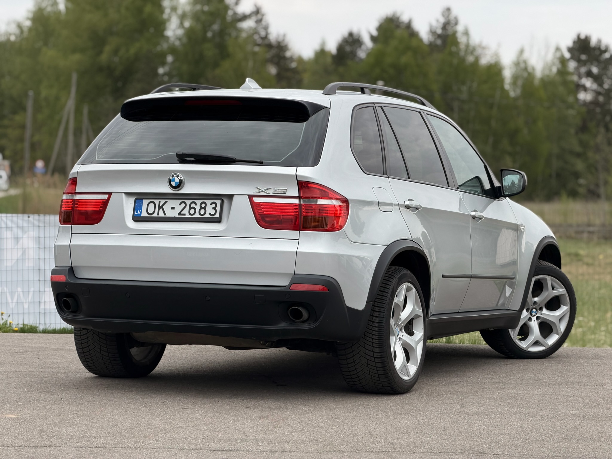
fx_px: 1768
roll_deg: -0.6
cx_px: 306
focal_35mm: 100
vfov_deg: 14.8
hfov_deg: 19.6
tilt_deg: -2.1
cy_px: 230
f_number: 2.8
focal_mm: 16.89
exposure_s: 1/540
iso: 50
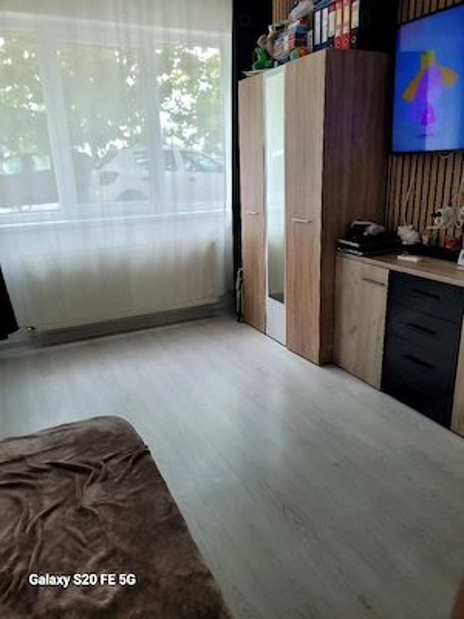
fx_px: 465
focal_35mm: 26
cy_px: 310
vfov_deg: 67.3
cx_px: 232
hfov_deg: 53.1
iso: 80
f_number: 1.8
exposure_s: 1/100
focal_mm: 5.4
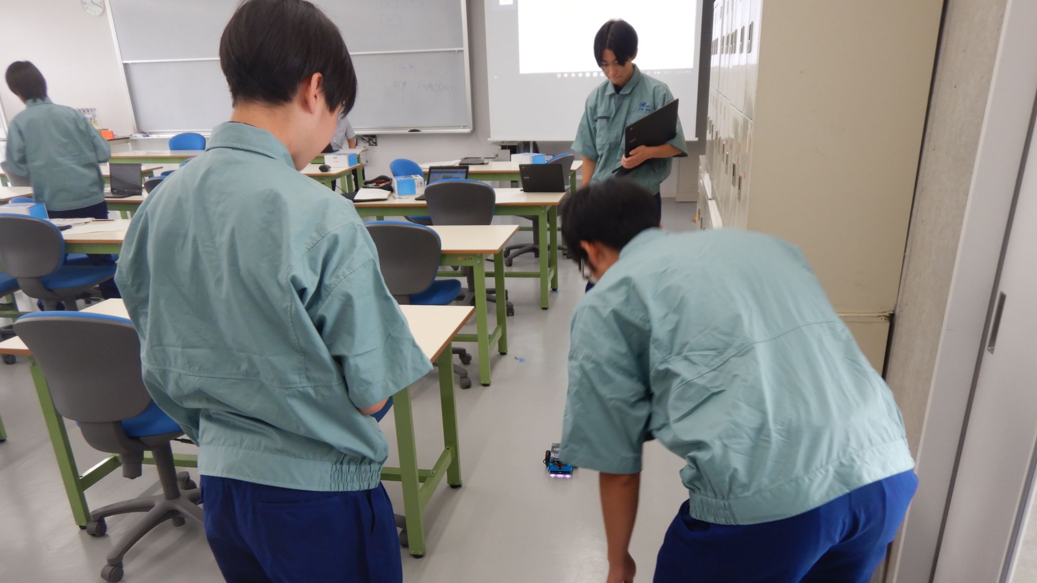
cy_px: 399
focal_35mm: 27
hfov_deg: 69.9
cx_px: 513
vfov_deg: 42.2
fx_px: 742
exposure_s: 1/50
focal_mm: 4.3
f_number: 2.8
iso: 125
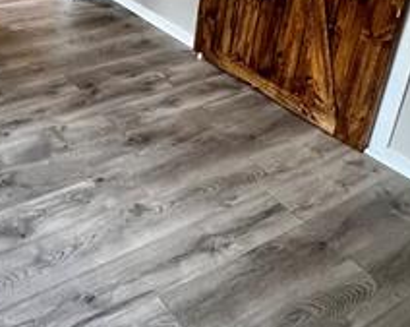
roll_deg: -3.2
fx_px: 557
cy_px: 2
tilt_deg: -23.2
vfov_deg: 30.4
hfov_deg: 38.4
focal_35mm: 46
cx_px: 64
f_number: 1.8
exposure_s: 1/60
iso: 200
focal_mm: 1.57
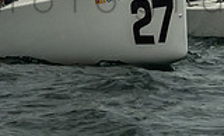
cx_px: 388
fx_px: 1955
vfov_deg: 3.9
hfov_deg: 6.4
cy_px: -179
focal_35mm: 323
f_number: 9
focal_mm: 50
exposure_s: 1/3200
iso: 800
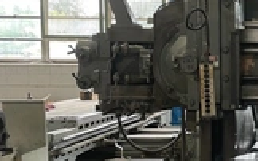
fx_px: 478
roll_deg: -0.1
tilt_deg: -3.7
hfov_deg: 26.9
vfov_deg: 19.1
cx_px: 306
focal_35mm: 68
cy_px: 97
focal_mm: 4.2
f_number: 1.6
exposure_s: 1/60
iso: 80
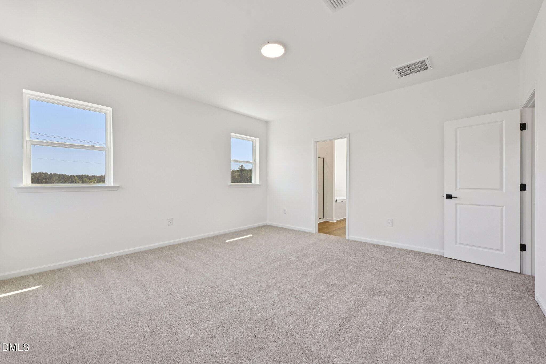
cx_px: 273
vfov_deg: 81.2
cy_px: 182
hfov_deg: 104.3
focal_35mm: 14
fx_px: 212
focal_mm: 14
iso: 100
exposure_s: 1/80
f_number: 8
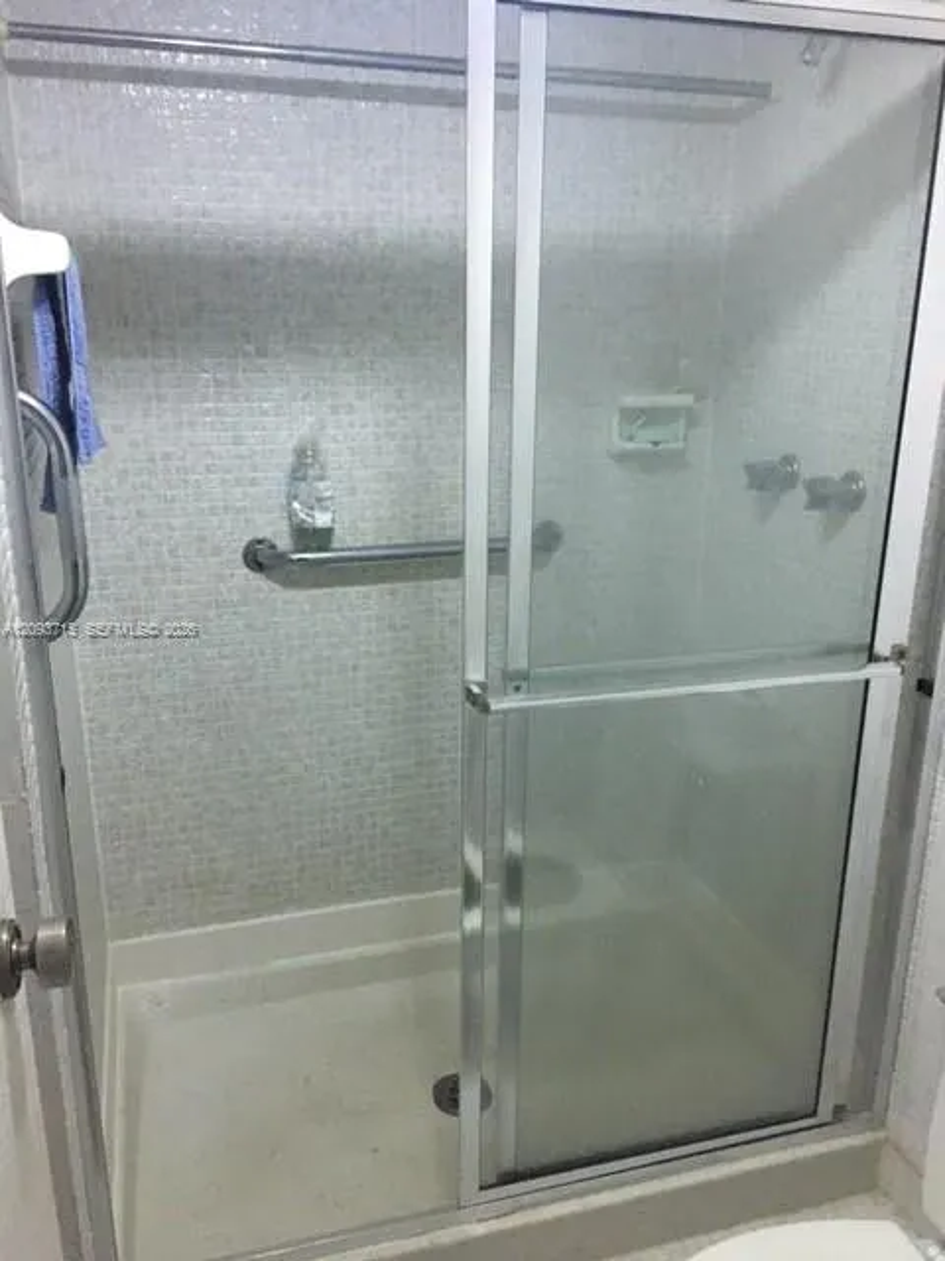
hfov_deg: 48.2
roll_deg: -0.4
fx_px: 1056
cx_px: 472
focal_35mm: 29
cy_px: 630
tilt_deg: -14.0
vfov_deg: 61.7
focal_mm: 4.15
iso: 200
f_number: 2.2
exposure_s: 1/30
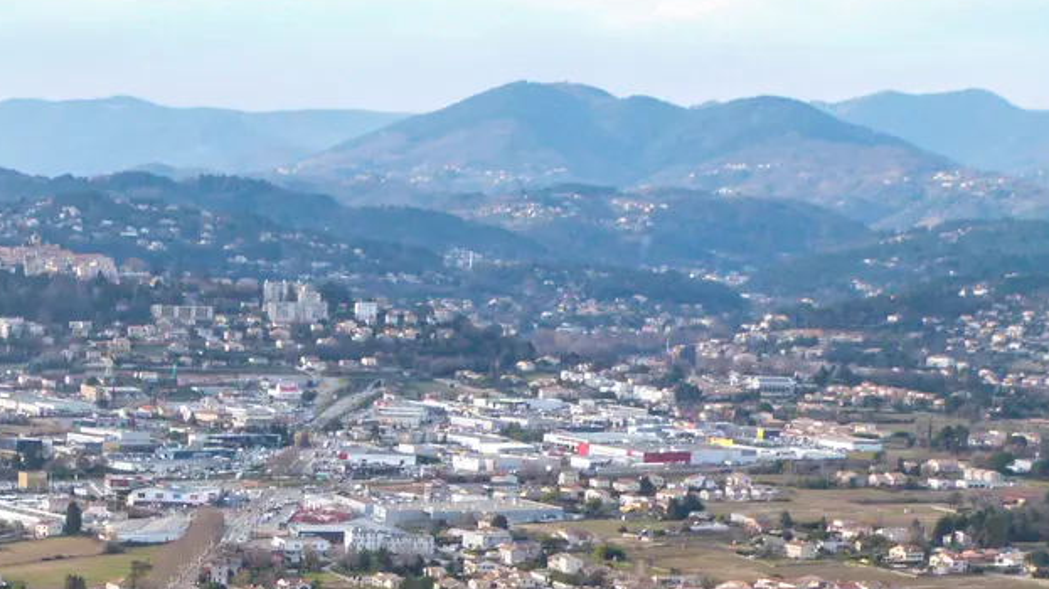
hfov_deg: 20.3
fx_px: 2864
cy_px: 796
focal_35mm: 103
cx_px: 69
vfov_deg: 11.4
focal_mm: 8.3
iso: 100
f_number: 7.1
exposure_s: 1/60
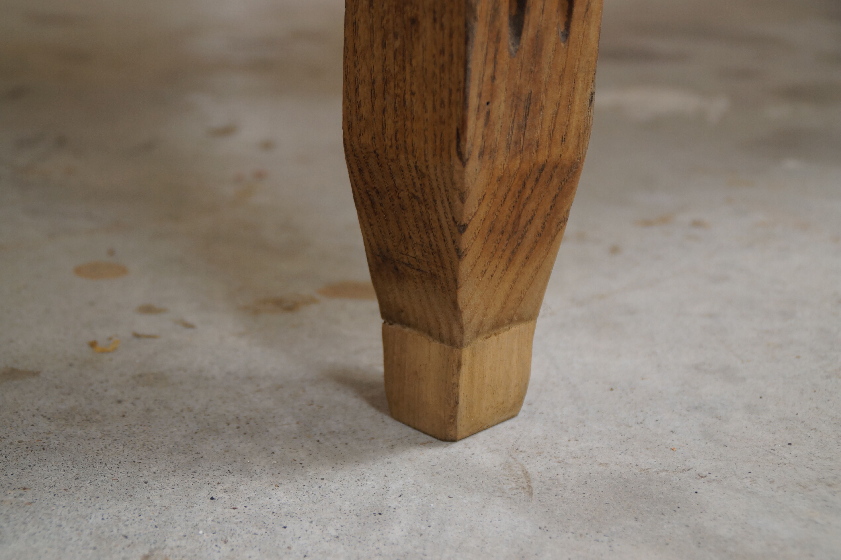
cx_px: 420
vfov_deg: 25.7
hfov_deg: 37.9
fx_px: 1226
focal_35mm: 52
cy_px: 280
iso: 400
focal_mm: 35
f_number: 4.5
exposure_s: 1/60
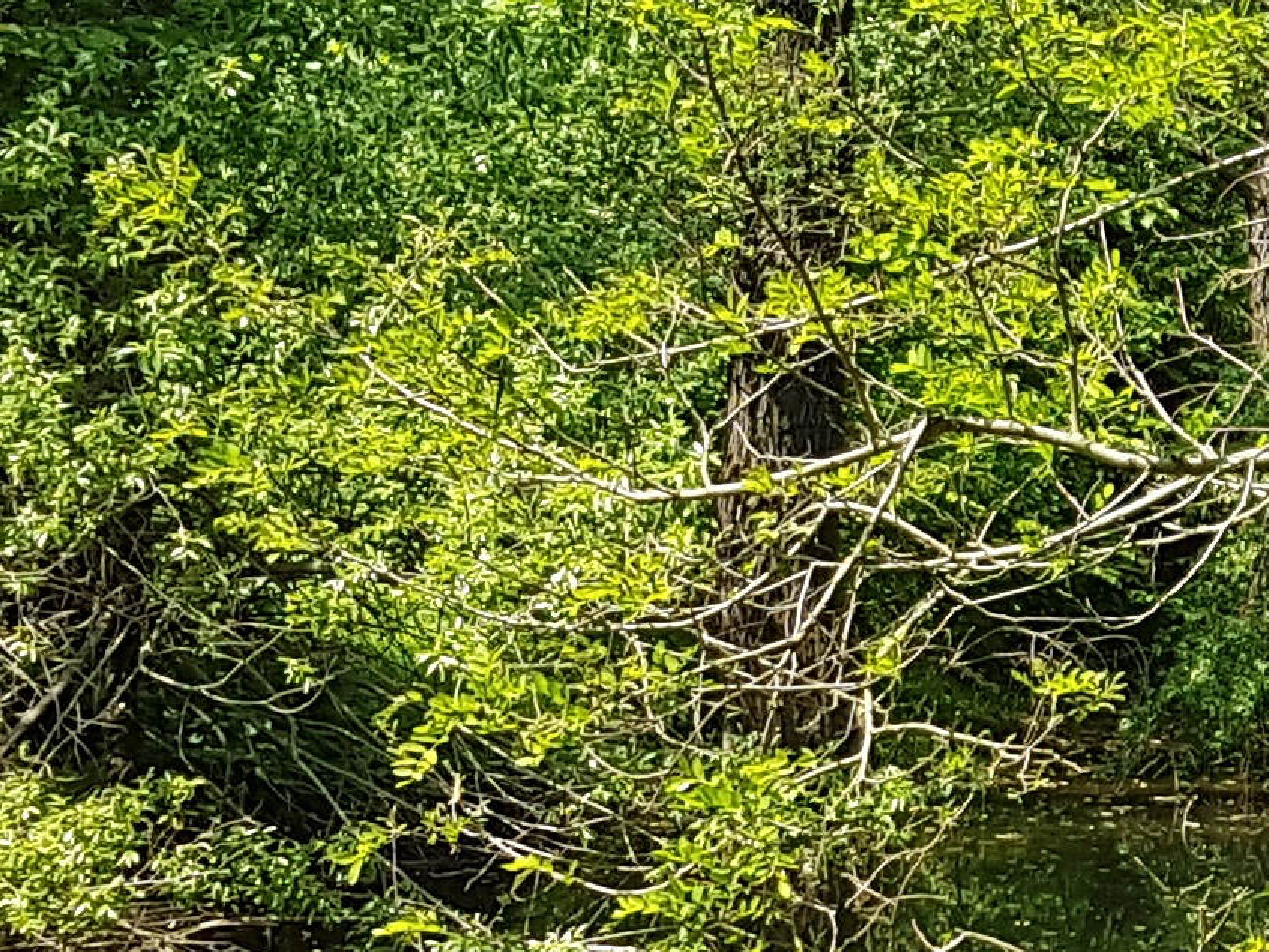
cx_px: 1748
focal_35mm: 124
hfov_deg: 15.0
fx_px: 4546
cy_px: 512
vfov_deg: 12.0
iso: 40
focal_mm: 4.2
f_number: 1.7
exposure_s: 1/702
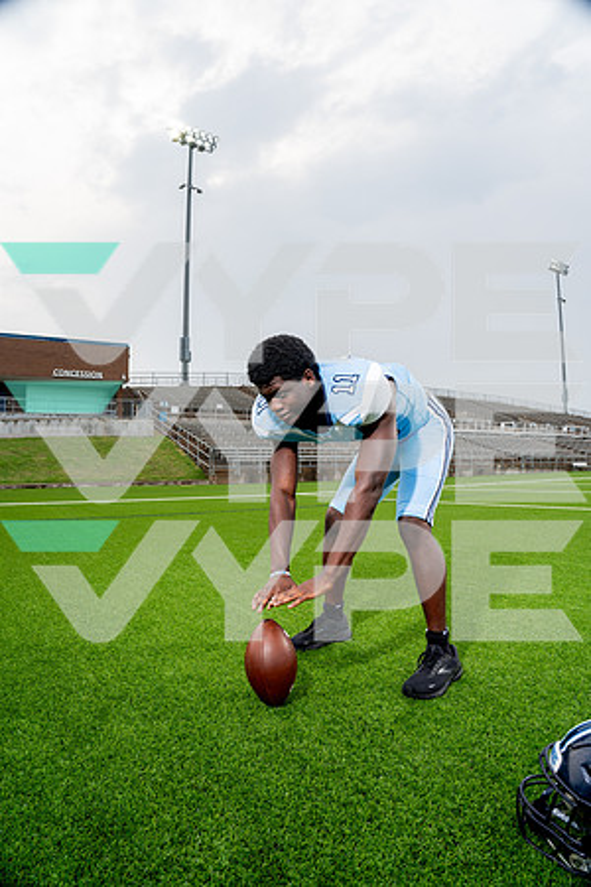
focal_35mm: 20
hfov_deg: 61.9
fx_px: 492
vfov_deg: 84.0
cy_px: 444
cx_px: 296
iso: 160
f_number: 6.3
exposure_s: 1/250
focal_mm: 20
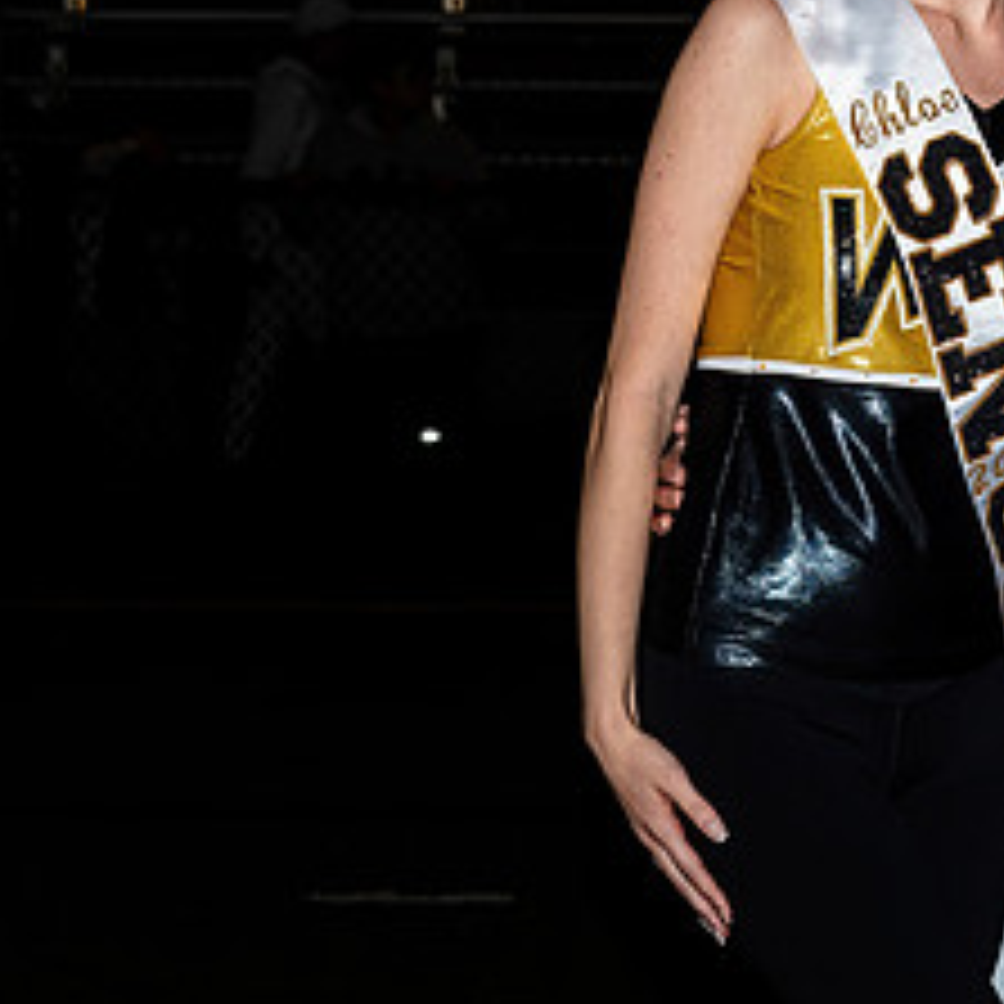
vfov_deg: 8.0
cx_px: 1125
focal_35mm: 218
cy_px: 316
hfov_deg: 8.0
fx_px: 7153
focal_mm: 50
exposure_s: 1/200
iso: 320
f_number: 5
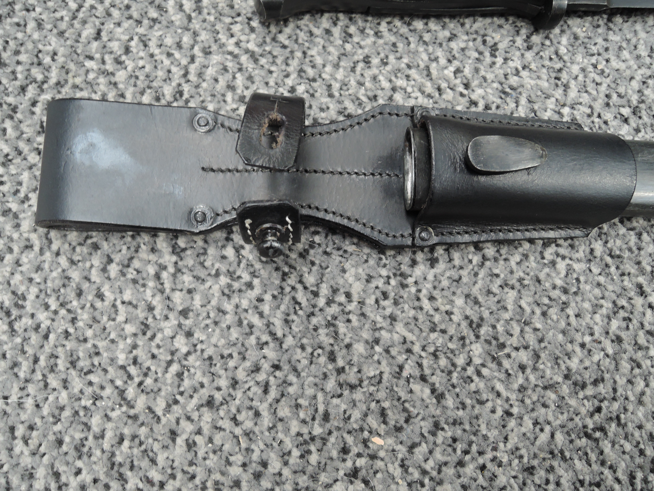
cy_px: 246
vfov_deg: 56.8
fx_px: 453
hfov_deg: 71.6
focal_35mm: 24
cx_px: 327
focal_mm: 5.1
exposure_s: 1/30
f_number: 2.8
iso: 250
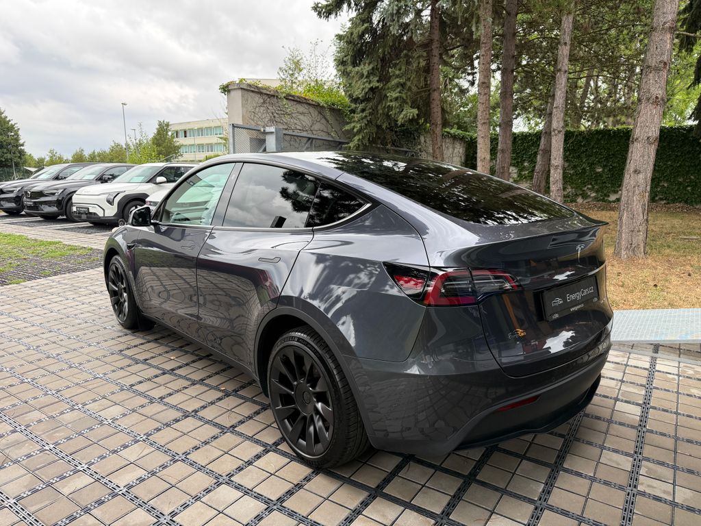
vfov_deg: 56.8
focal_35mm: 24
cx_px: 350
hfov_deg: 71.6
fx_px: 486
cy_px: 263
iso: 100
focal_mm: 6.76
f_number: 1.78
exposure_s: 1/491
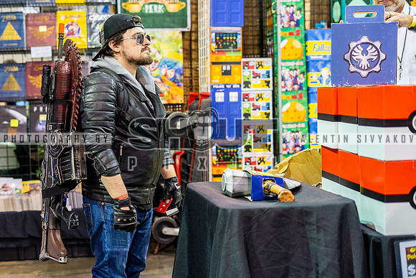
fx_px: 658
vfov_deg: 23.8
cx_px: 179
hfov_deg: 35.0
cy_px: 120
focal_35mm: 57
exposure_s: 1/320
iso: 2000
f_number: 2.5
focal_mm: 50
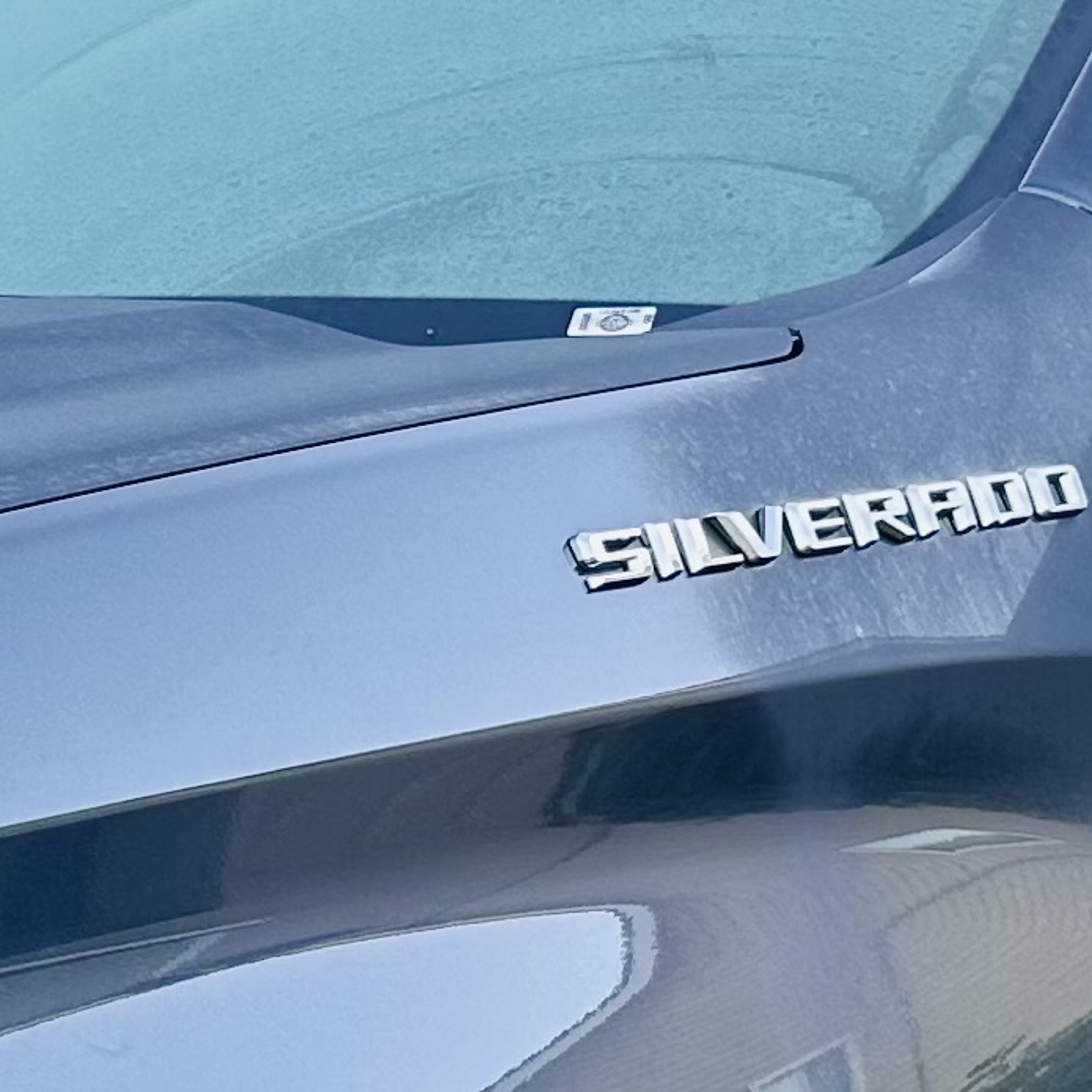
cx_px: 50
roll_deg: -1.1
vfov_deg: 13.7
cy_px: 1408
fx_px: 4390
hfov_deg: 14.0
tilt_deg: -10.5
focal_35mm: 123
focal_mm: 6.86
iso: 80
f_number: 1.78
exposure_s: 1/121
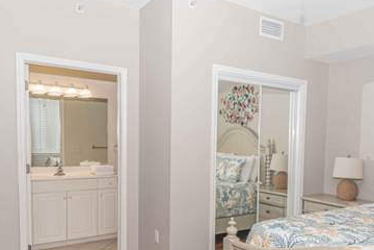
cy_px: 159
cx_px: 213
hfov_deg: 58.5
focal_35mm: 32
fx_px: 332
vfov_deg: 40.8
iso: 400
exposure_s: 1/125
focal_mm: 24
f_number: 6.3
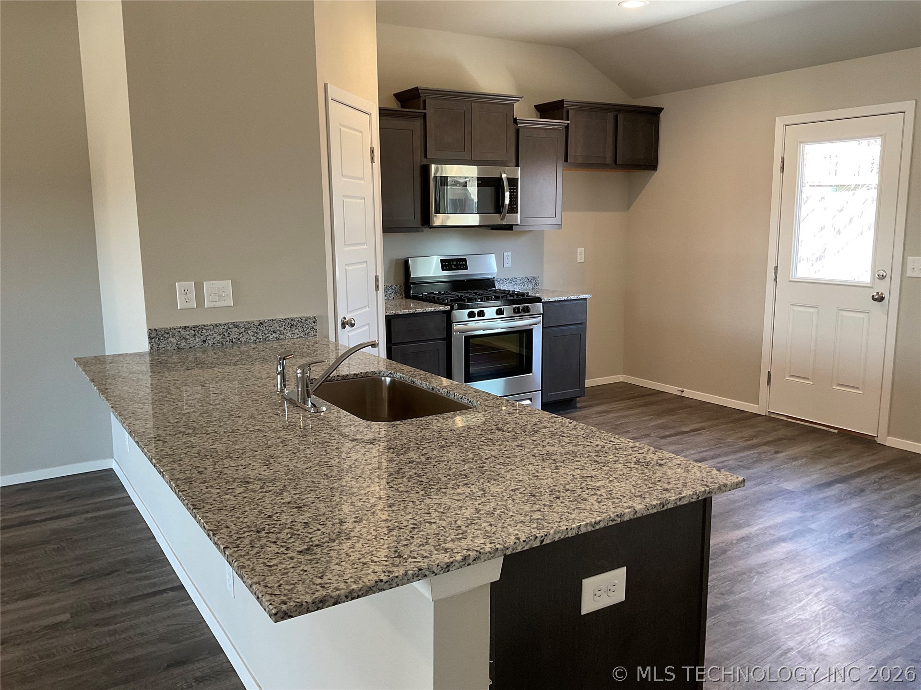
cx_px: 460
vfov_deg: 48.2
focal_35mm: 29
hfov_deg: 61.7
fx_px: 772
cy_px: 345
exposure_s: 1/60
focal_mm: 3
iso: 80
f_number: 1.8
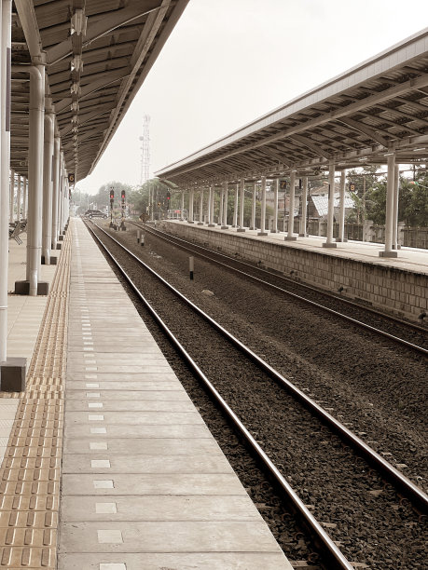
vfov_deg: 25.3
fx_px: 1269
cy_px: 285
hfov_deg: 19.1
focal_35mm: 77
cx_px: 214
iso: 40
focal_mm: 9
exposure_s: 1/170
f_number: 2.8
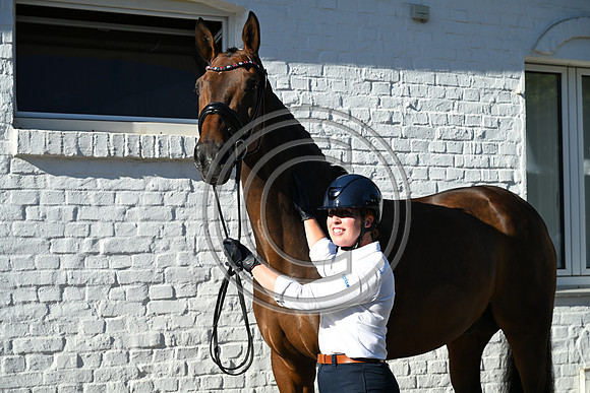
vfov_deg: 18.9
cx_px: 295
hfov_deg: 28.1
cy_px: 196
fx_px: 1180
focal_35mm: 72
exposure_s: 1/1600
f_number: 5.6
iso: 400
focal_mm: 72
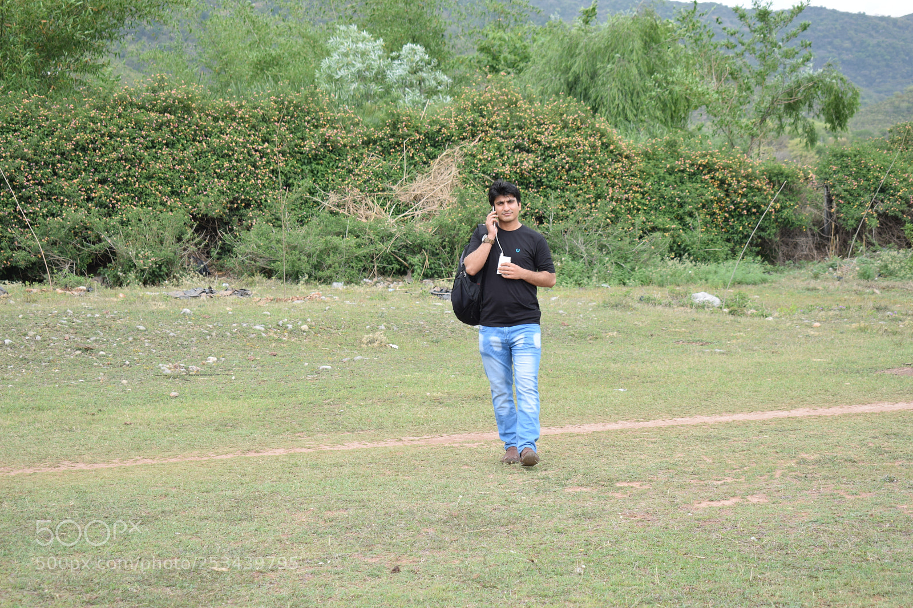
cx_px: 456
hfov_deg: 24.6
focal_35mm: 82
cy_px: 304
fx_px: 2092
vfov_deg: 16.5
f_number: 5.6
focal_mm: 55
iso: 100
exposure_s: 1/160
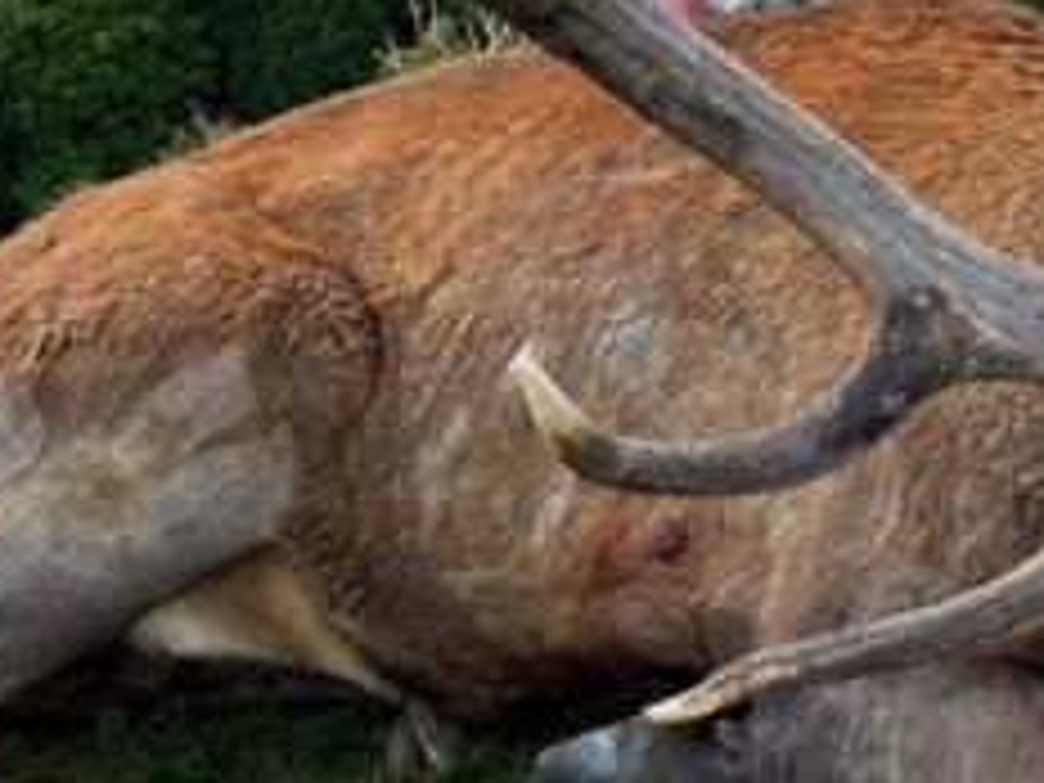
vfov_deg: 16.6
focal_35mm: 86
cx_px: 1516
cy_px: -76
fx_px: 2594
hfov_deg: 20.0
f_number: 1.6
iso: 64
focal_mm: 4.2
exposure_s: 1/121
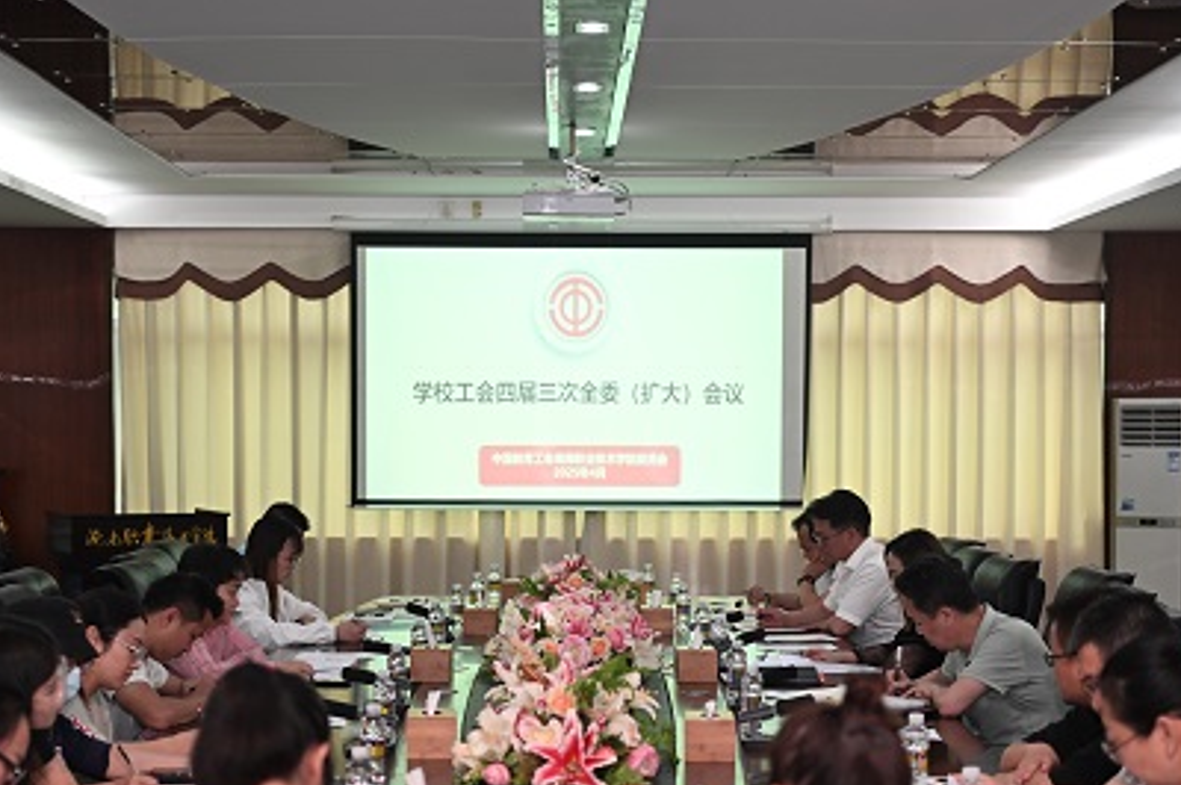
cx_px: 576
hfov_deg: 28.9
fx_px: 2294
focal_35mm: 70
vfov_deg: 19.3
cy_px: 605
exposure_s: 1/160
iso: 280
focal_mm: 40
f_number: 2
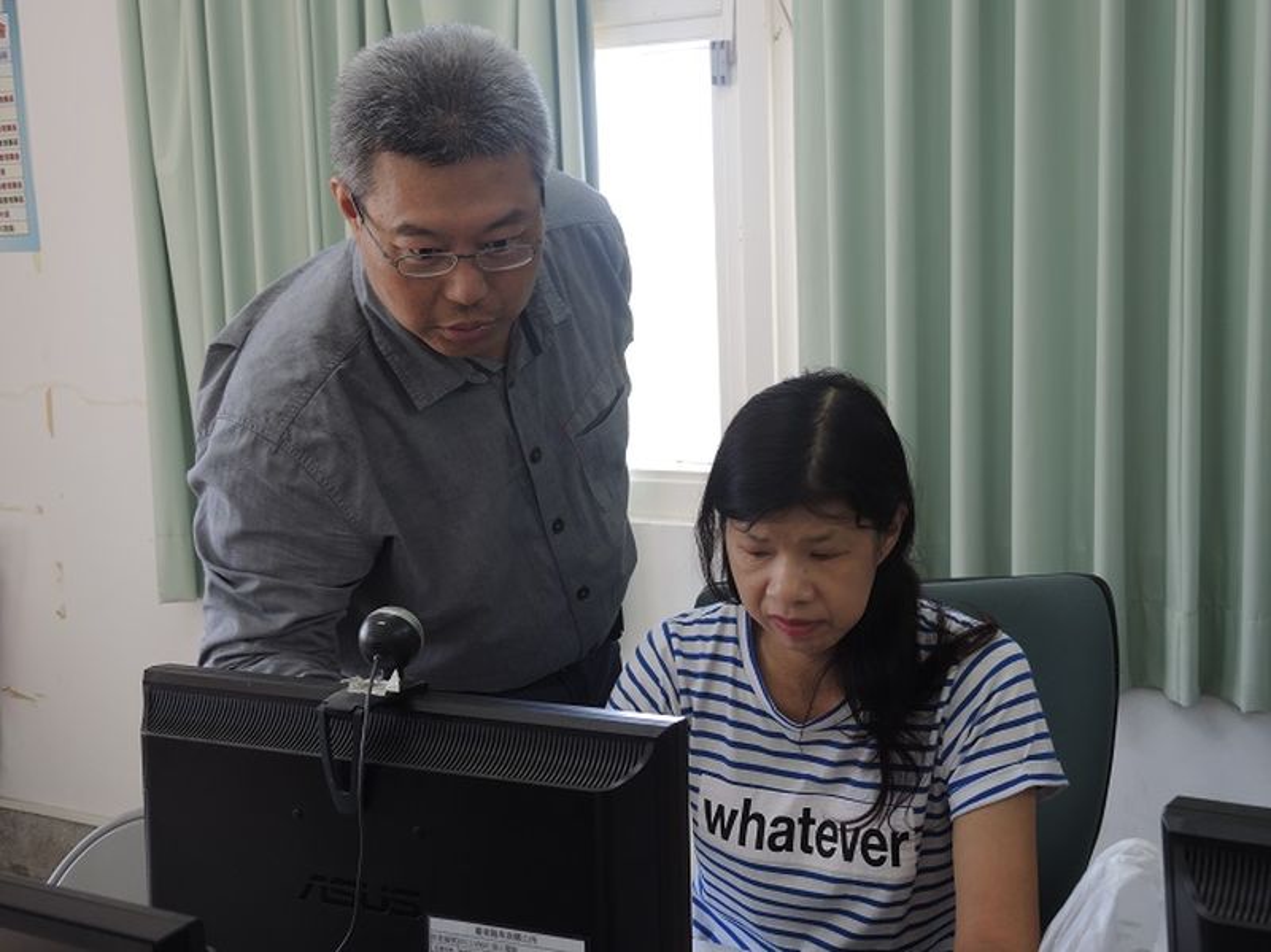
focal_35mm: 50
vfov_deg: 29.1
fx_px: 1835
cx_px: 636
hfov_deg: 38.2
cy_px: 476
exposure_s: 1/50
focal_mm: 11
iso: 90
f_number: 2.8
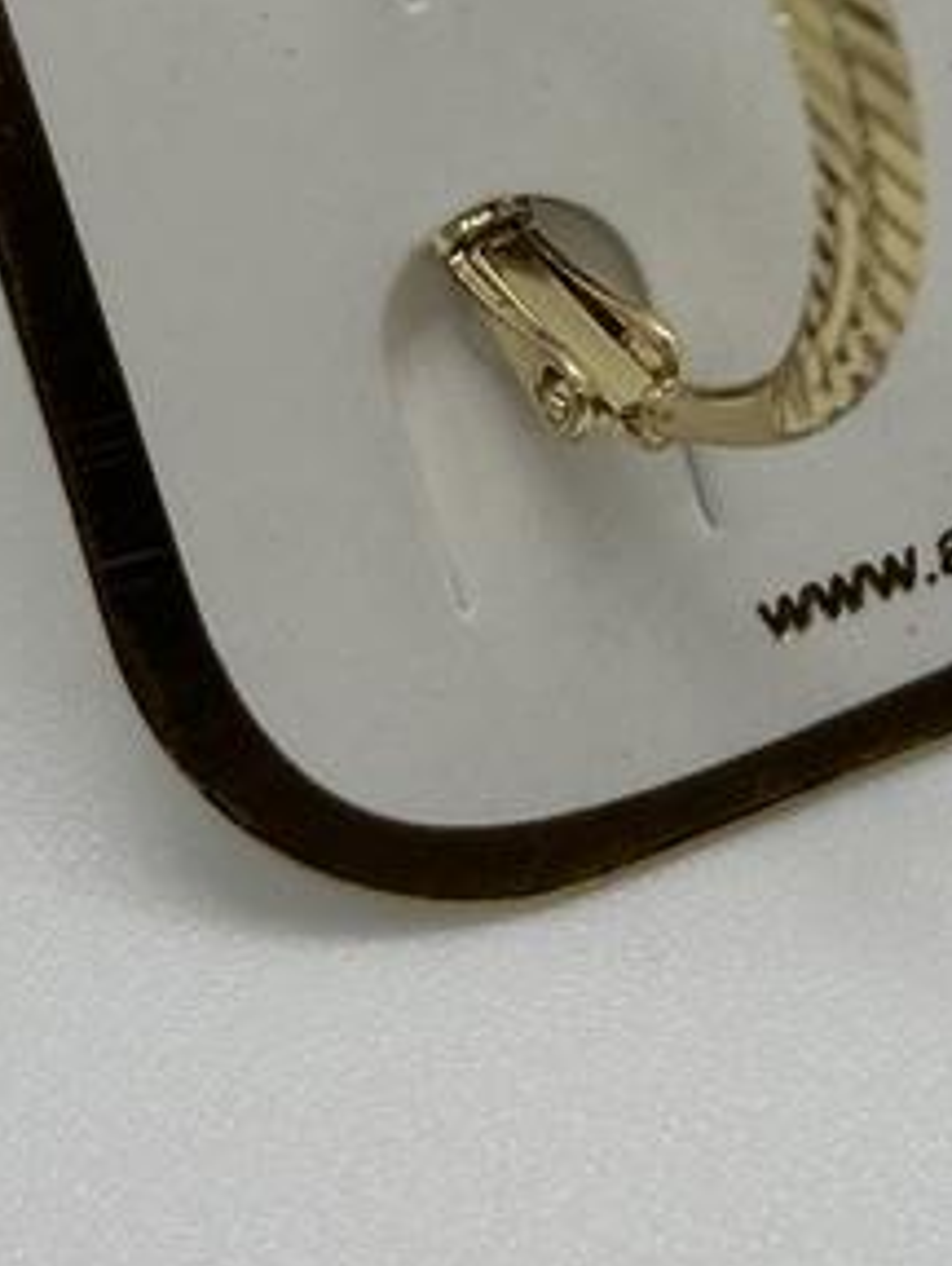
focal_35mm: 171
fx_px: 6256
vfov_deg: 11.3
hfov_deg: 8.7
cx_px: 762
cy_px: -375
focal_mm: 6.86
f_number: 1.78
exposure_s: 1/240
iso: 50
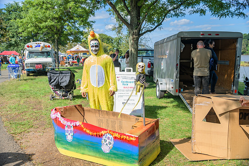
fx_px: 214
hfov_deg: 60.3
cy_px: 83
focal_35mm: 31
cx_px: 124
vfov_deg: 42.3
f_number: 4
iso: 64
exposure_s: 1/100
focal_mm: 31
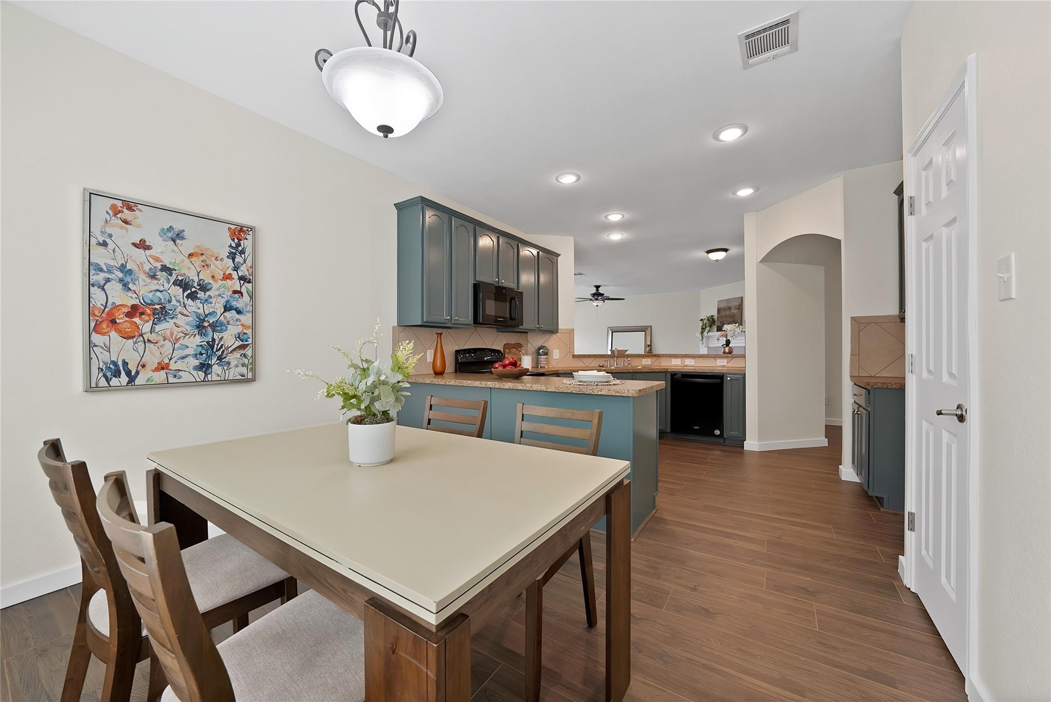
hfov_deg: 112.6
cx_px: 526
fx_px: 350
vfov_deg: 90.1
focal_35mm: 12
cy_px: 351
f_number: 8
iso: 640
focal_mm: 12
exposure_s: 1/8
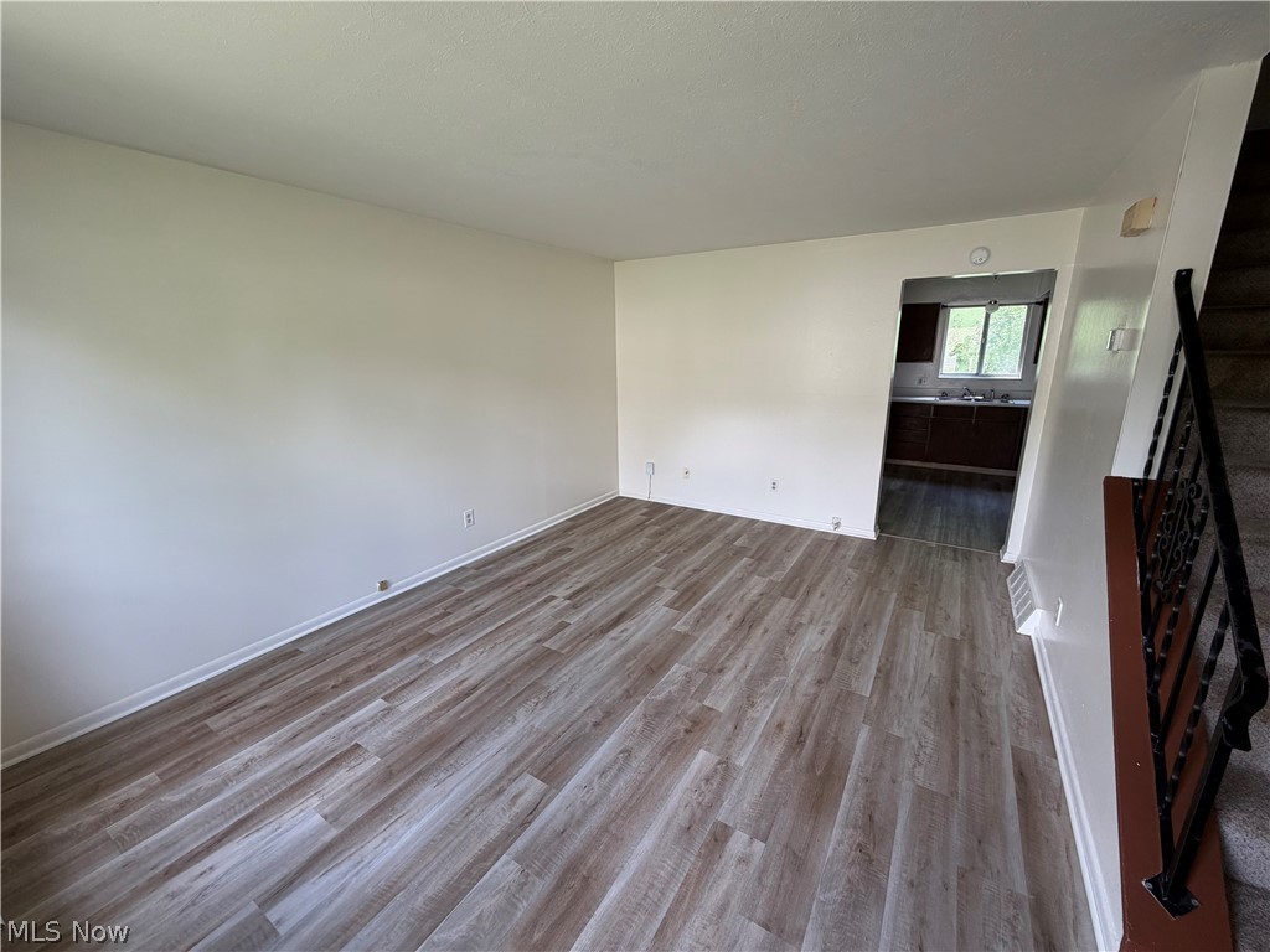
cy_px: 476
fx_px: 514
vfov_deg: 85.7
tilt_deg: -14.6
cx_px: 635
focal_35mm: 14
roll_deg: +1.4
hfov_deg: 102.1
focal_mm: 2.22
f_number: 2.2
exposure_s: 1/121
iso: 100
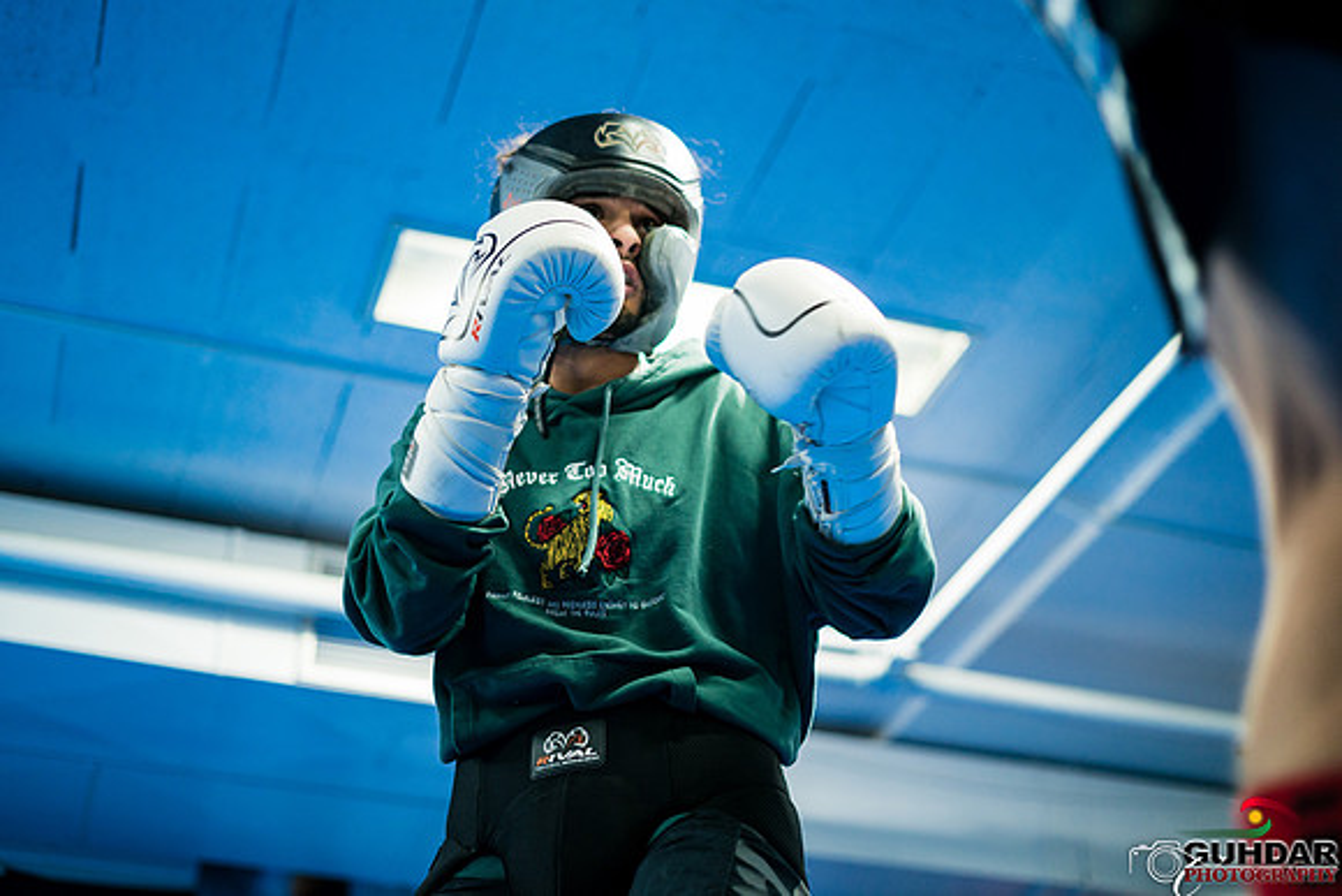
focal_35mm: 50
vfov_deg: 27.0
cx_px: 671
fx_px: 1864
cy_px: 448
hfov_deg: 39.6
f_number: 1.8
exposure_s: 1/400
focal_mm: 50
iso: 1250
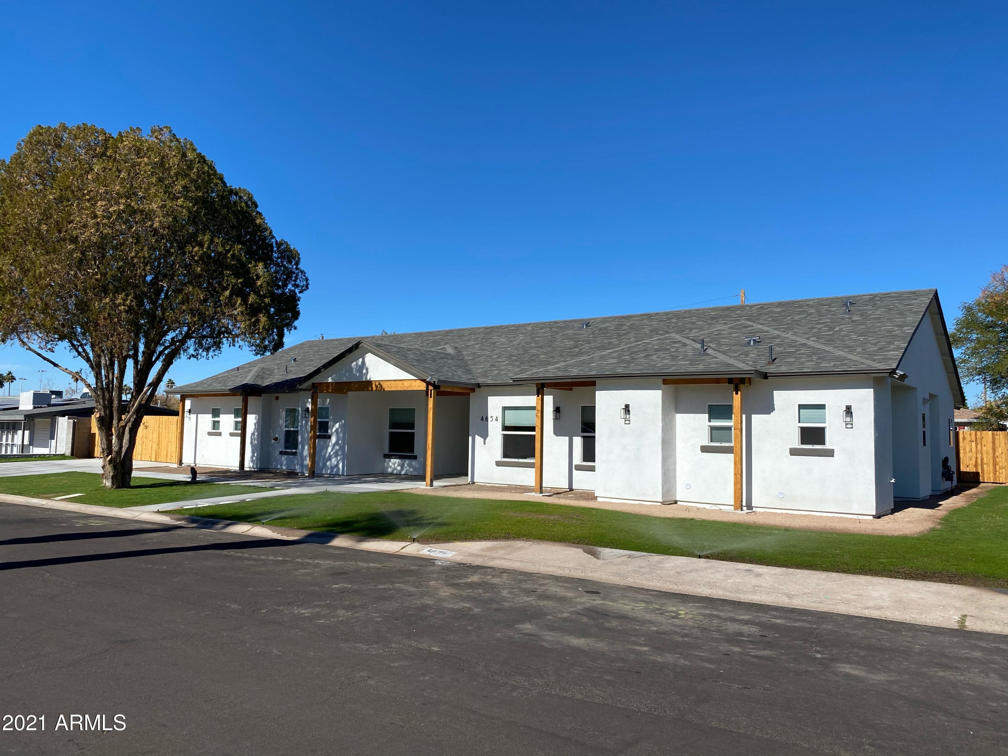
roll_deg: -1.2
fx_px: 757
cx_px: 504
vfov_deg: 53.1
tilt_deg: +4.3
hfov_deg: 67.3
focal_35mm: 26
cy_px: 378
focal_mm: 4.25
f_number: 1.8
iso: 32
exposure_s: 1/3610
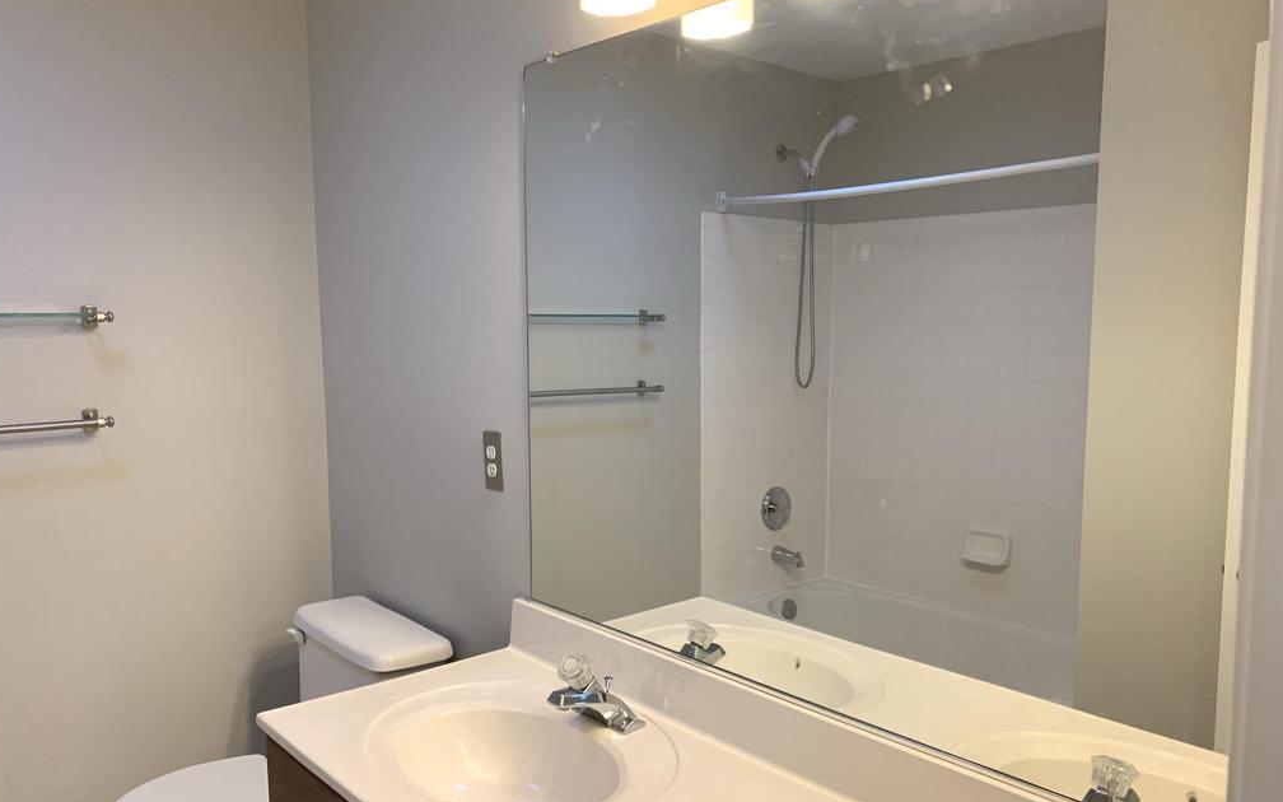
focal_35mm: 28
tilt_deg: -6.9
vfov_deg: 44.5
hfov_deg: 66.5
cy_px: 438
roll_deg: +0.3
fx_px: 979
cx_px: 634
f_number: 1.8
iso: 125
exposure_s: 1/60
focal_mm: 4.25
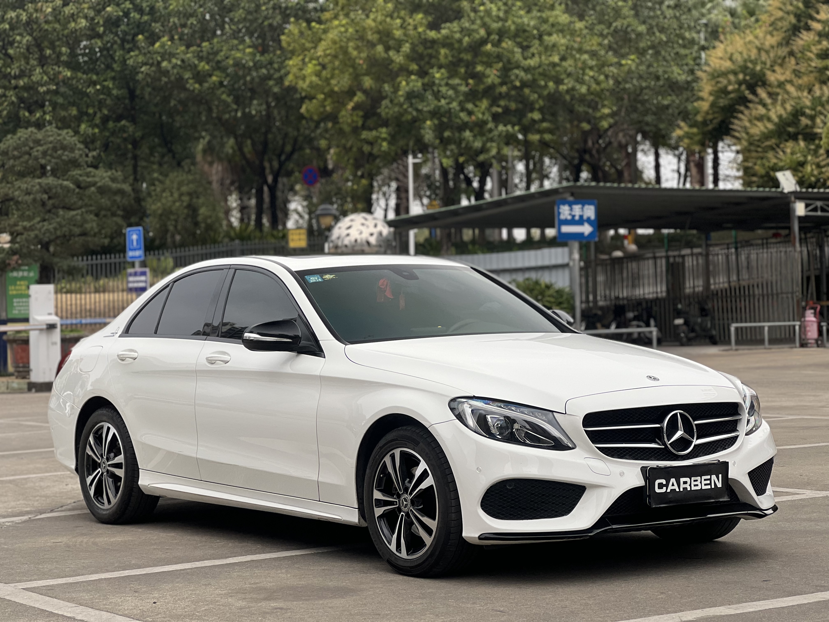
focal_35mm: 77
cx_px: 414
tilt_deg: -0.4
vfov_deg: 19.1
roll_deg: +1.4
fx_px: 1844
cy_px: 311
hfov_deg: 25.3
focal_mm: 9
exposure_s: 1/215
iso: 25
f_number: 2.8
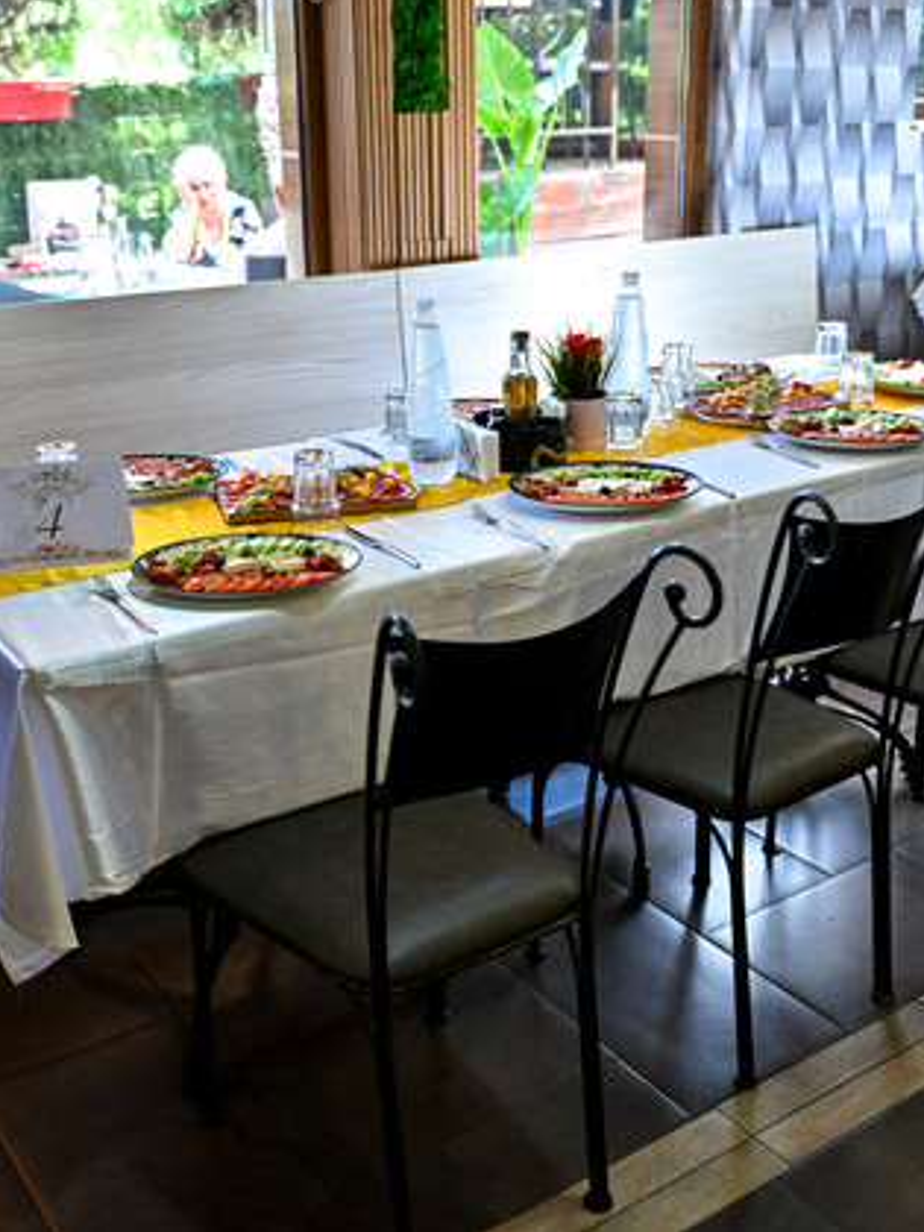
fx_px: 1459
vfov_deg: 45.8
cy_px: 609
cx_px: 463
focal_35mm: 41
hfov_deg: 35.1
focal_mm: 28
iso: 1600
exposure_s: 1/640
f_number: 3.2
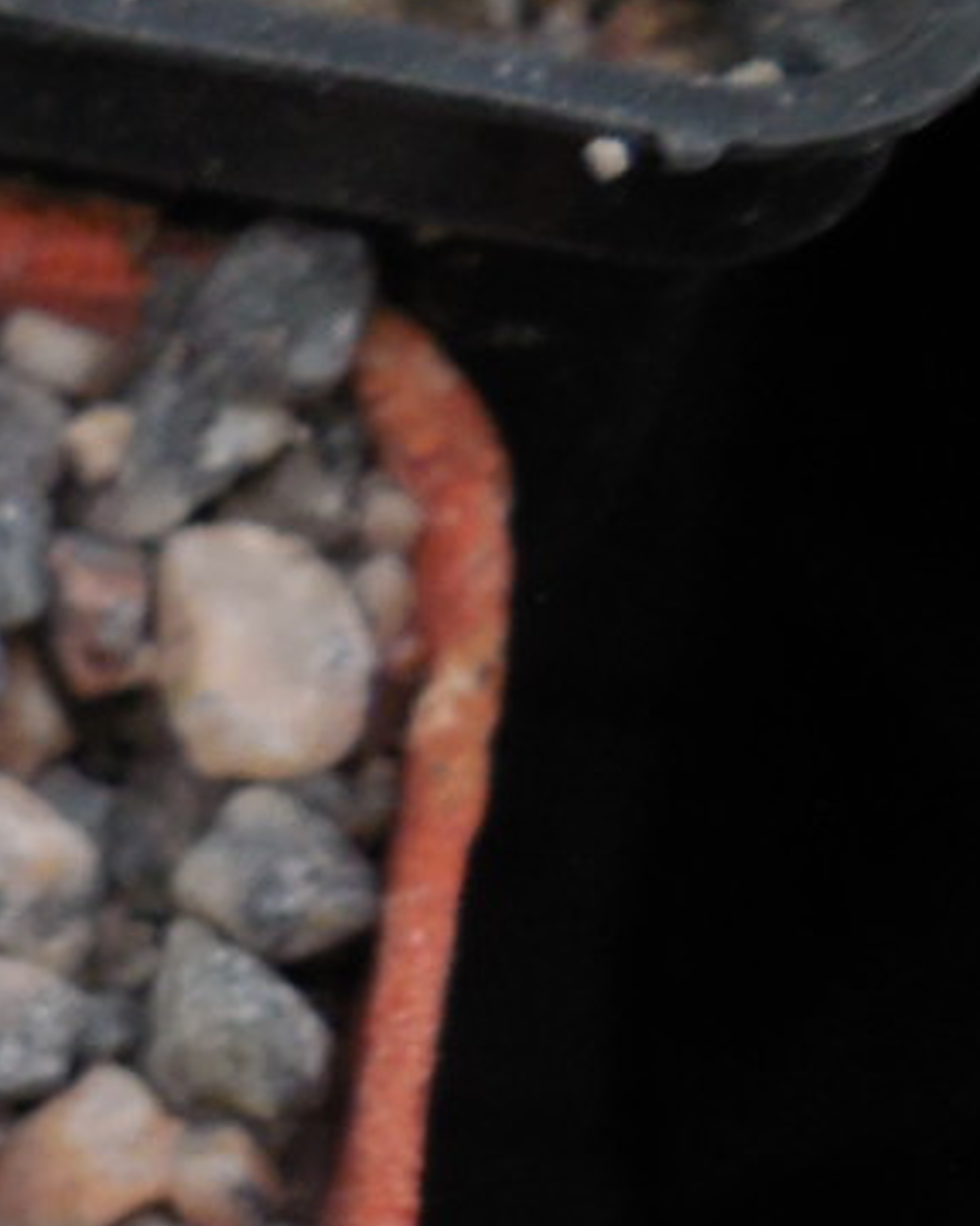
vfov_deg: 14.2
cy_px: 990
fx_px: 4897
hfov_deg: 10.1
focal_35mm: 135
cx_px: -1291
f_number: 3.6
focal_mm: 5.6
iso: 180
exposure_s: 1/30
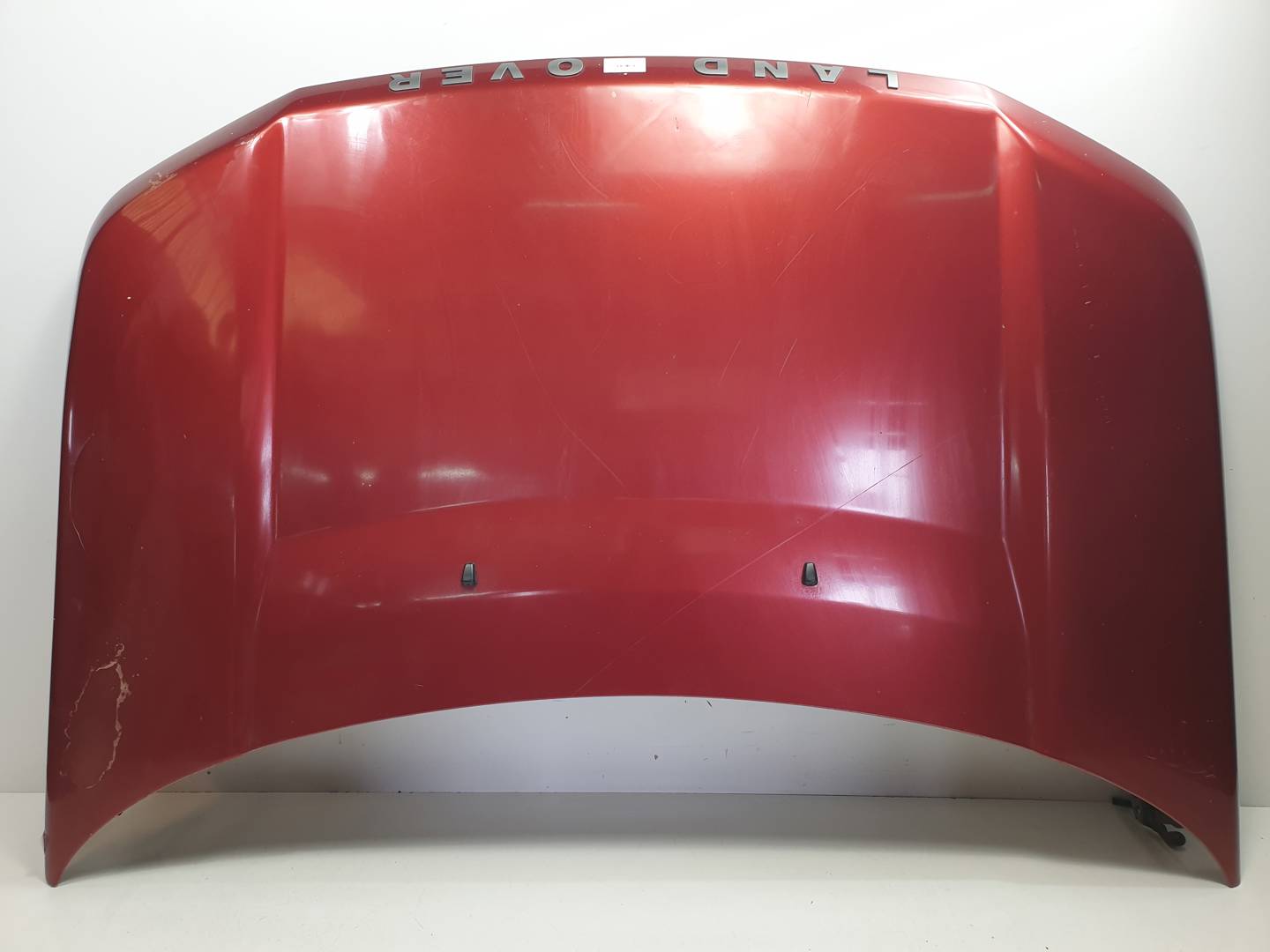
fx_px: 954
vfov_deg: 53.1
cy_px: 476
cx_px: 635
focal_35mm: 26
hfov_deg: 67.3
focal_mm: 4.3
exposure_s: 1/100
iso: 100
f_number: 2.4
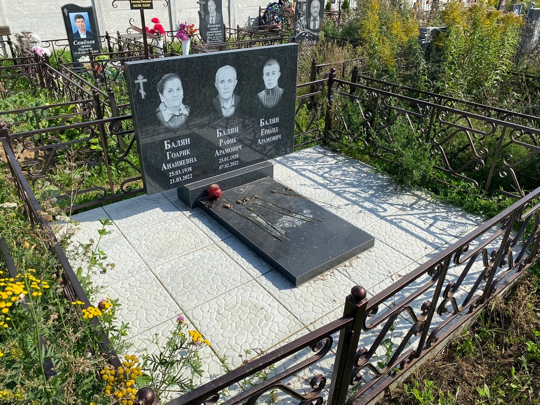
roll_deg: +0.4
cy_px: 202
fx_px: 406
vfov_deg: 53.1
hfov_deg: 67.3
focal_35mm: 26
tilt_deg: -27.8
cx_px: 270
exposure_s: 1/3300
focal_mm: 4.25
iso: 32
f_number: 1.8
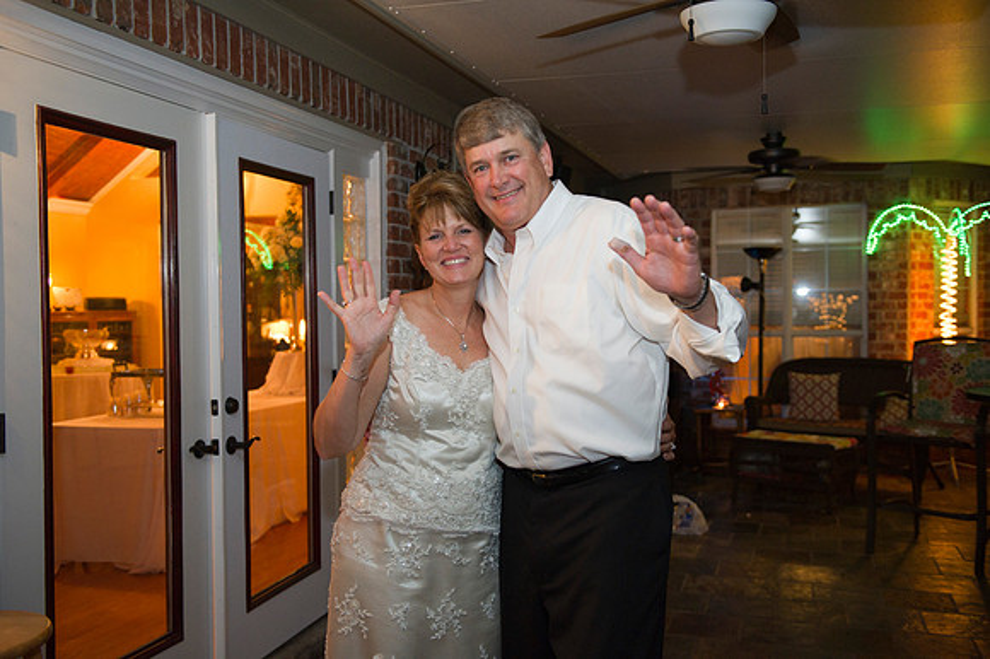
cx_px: 495
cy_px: 330
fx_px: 962
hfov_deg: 54.5
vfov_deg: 37.8
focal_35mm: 35
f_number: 3.2
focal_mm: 35
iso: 2000
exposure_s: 1/60
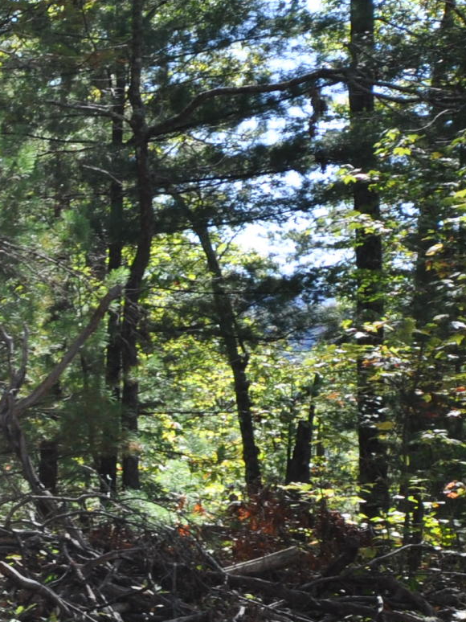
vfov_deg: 14.6
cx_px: -730
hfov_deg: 9.6
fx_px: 2407
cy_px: 502
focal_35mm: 134
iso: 220
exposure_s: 1/200
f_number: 4.5
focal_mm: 24
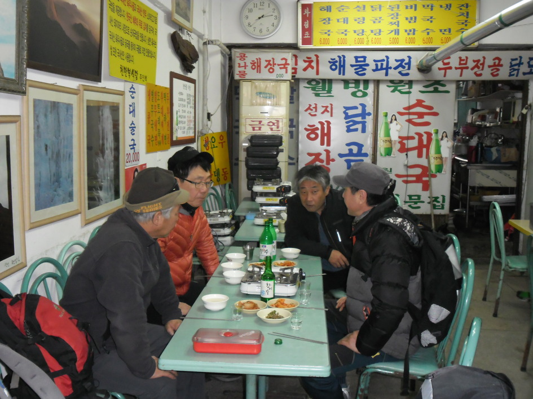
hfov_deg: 50.2
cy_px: 200
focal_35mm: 37
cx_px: 266
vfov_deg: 38.6
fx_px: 569
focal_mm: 6.6
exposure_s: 1/45
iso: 400
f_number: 4
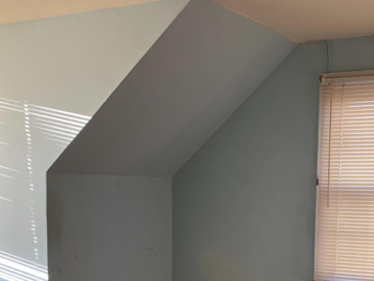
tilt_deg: -6.9
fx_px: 649
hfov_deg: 31.6
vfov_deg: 23.3
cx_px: 280
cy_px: 288
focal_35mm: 60
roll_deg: -1.0
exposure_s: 1/65
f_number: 1.8
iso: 100
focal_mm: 4.25
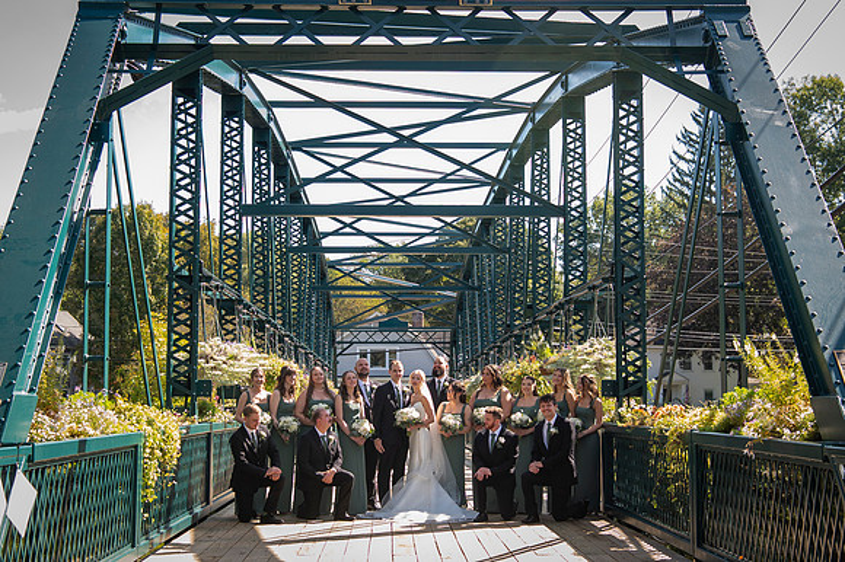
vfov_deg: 23.9
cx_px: 422
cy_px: 298
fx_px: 1331
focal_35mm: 57
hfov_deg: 35.2
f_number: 5.6
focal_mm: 40
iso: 50
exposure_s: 1/60
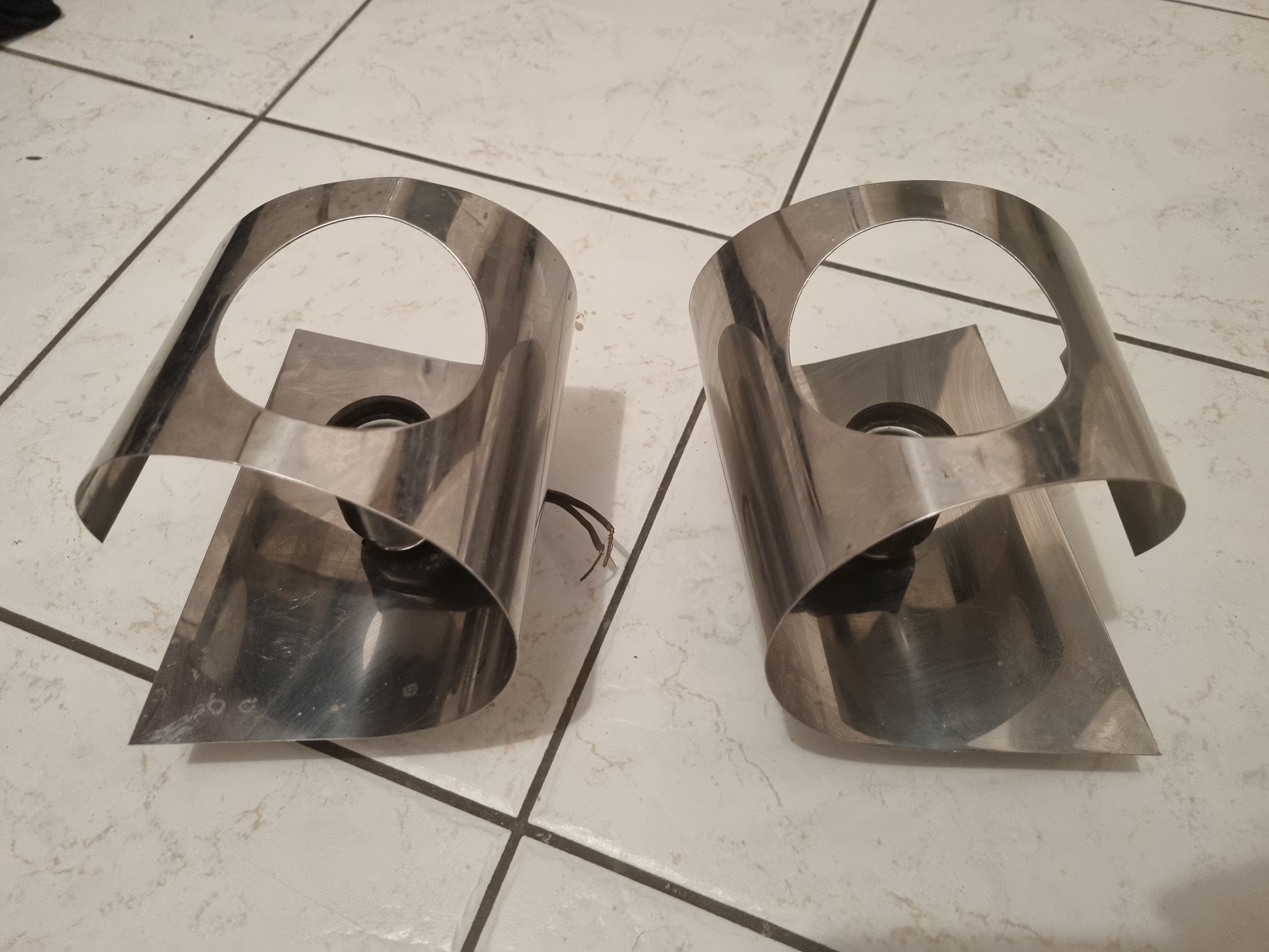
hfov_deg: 67.3
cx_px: 634
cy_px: 476
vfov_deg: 53.1
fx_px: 953
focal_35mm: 26
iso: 640
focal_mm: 5.4
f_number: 1.8
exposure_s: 1/50
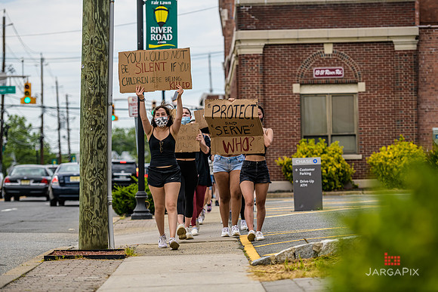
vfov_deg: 11.2
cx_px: 219
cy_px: 146
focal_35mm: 122
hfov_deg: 16.8
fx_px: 1485
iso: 200
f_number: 3.2
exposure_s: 1/2500
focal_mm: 122
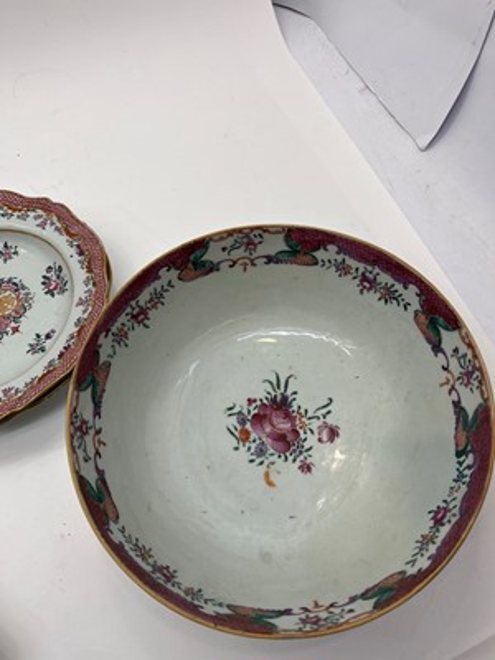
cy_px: 330
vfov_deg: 67.3
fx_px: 496
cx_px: 248
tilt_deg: -62.8
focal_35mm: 26
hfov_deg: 53.1
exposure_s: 1/182
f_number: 1.6
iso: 40
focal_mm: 5.1
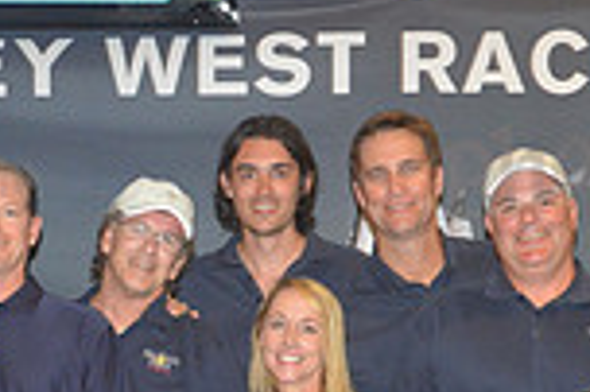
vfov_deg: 10.4
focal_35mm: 130
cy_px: 378
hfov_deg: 15.8
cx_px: 241
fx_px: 2128
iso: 3200
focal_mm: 34
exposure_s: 1/15
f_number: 9
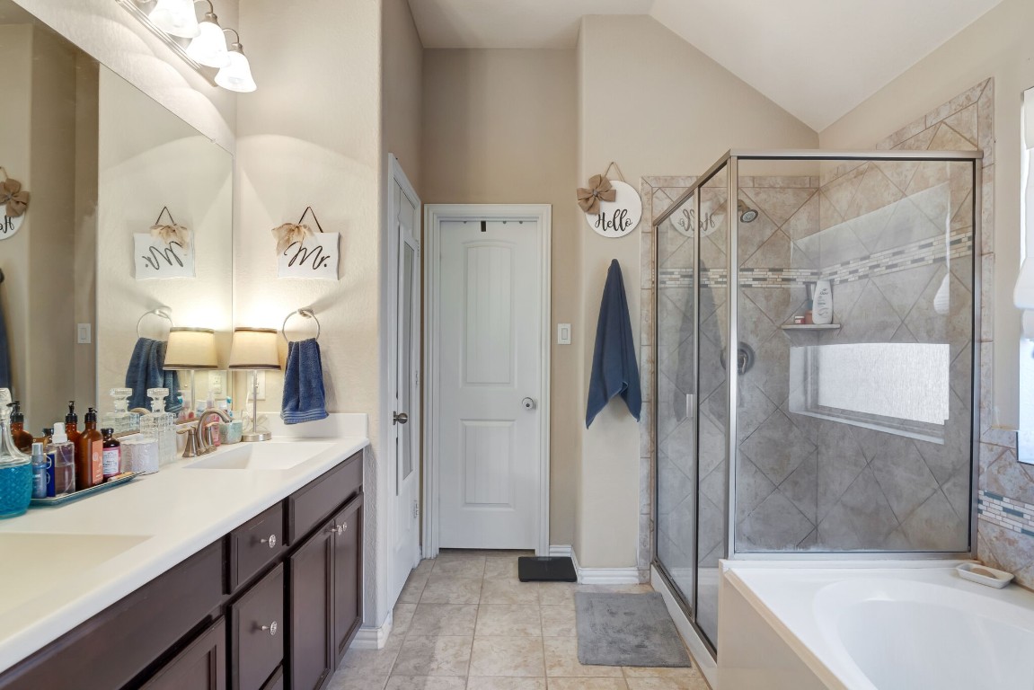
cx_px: 517
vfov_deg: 43.6
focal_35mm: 30
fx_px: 862
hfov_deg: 61.9
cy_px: 345
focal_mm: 20
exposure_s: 1/15
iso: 320
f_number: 8
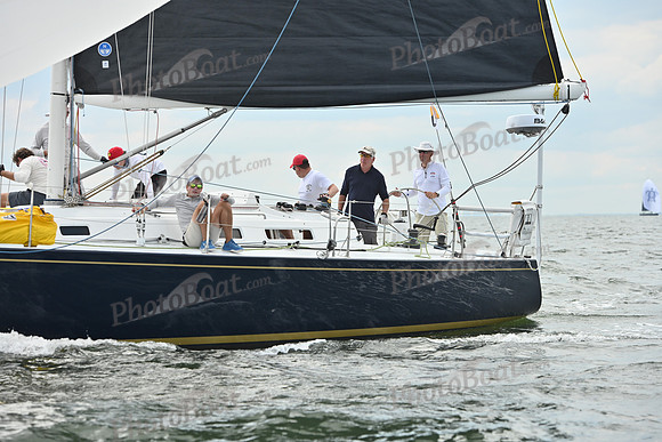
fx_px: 2391
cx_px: 331
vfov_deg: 10.6
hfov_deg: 15.8
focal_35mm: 130
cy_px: 221
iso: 320
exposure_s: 1/1600
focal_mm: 130
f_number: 5.6
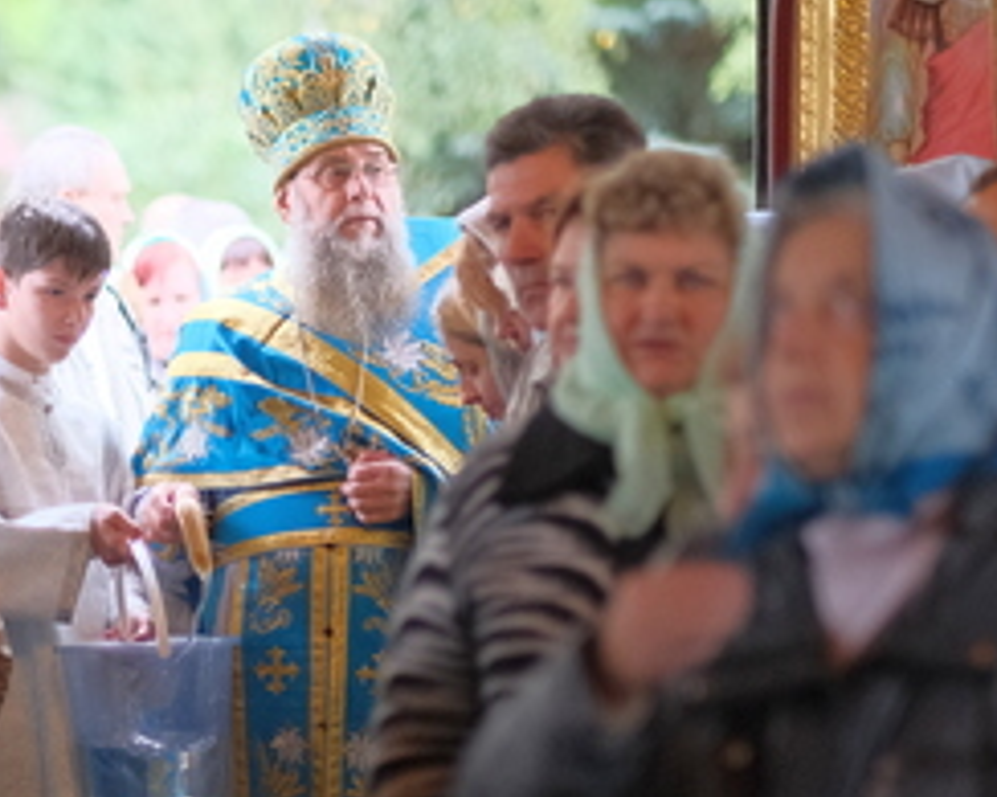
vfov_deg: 7.5
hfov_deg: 9.3
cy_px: 574
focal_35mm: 207
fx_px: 6106
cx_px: 315
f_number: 1.2
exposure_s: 1/850
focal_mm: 56
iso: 2000
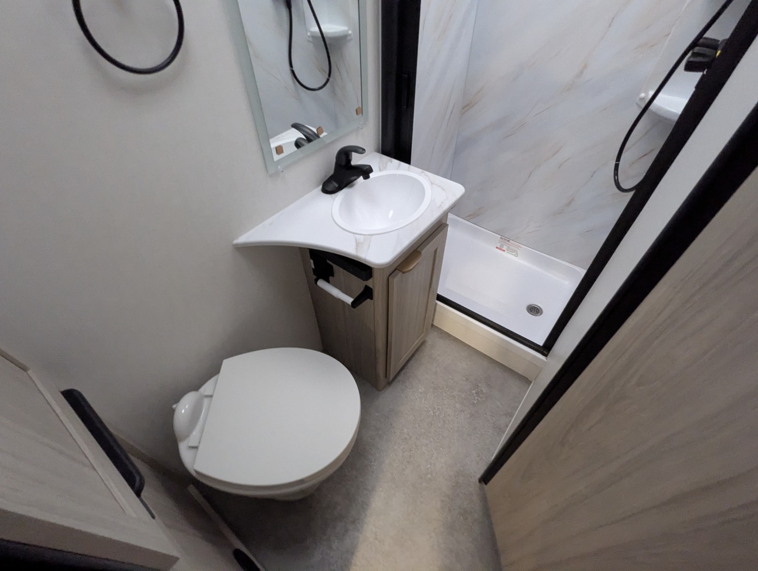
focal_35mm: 16
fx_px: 351
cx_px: 379
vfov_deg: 78.2
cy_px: 286
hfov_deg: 94.4
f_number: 2.2
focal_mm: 2.35
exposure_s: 1/24
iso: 1236
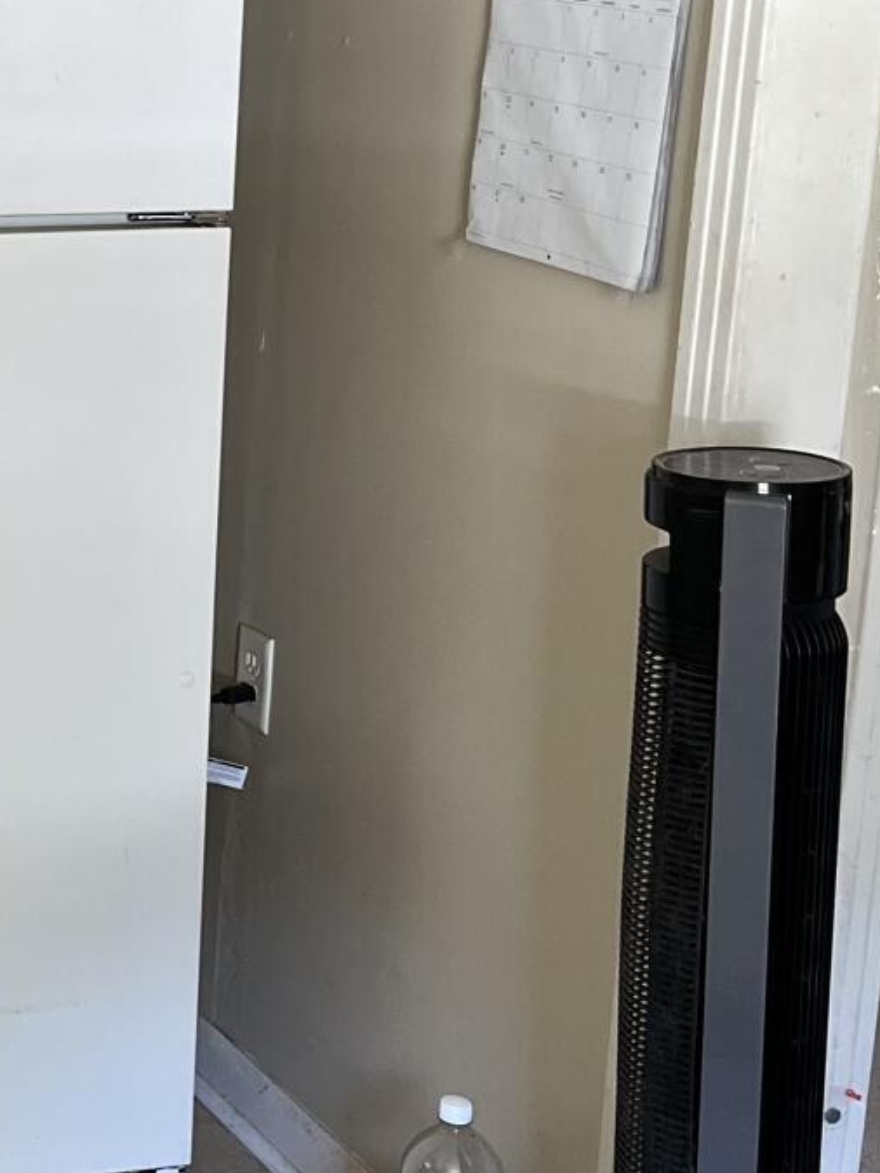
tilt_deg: -12.0
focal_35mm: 77
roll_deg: -0.1
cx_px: -407
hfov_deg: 17.4
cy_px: 328
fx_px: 2611
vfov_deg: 25.1
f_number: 1.6
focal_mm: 5.1
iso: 250
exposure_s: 1/60
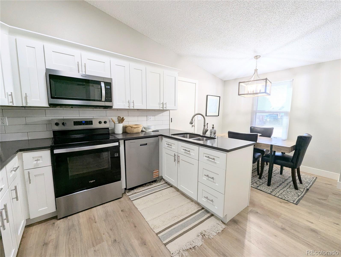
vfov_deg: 90.1
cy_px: 128
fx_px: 128
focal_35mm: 13
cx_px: 170
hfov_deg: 106.1
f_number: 2.2
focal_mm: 1.95
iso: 66
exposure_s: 1/120
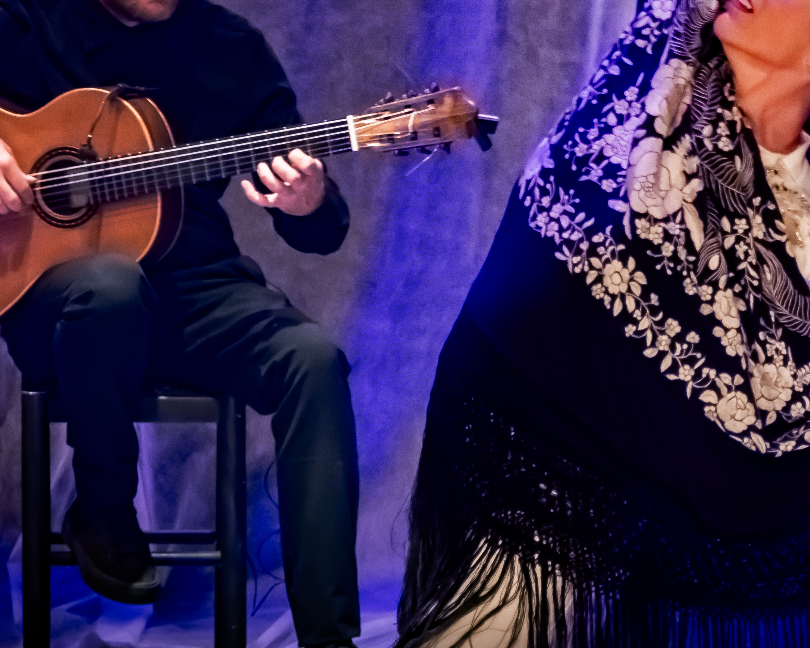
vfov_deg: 2.3
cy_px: 137
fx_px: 15824
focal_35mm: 660
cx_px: 582
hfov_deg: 2.9
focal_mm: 128.3
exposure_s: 1/40
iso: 1000
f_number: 4.5
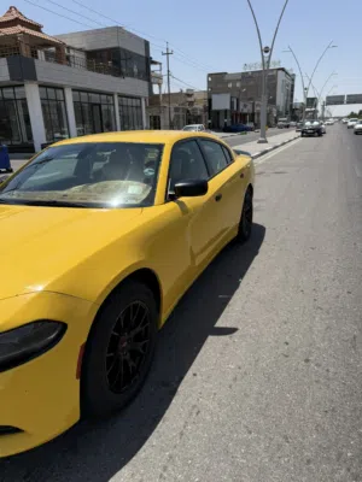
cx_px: 181
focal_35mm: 24
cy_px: 241
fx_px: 335
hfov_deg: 56.8
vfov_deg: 71.6
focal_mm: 6.76
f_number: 1.78
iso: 80
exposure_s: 1/6711
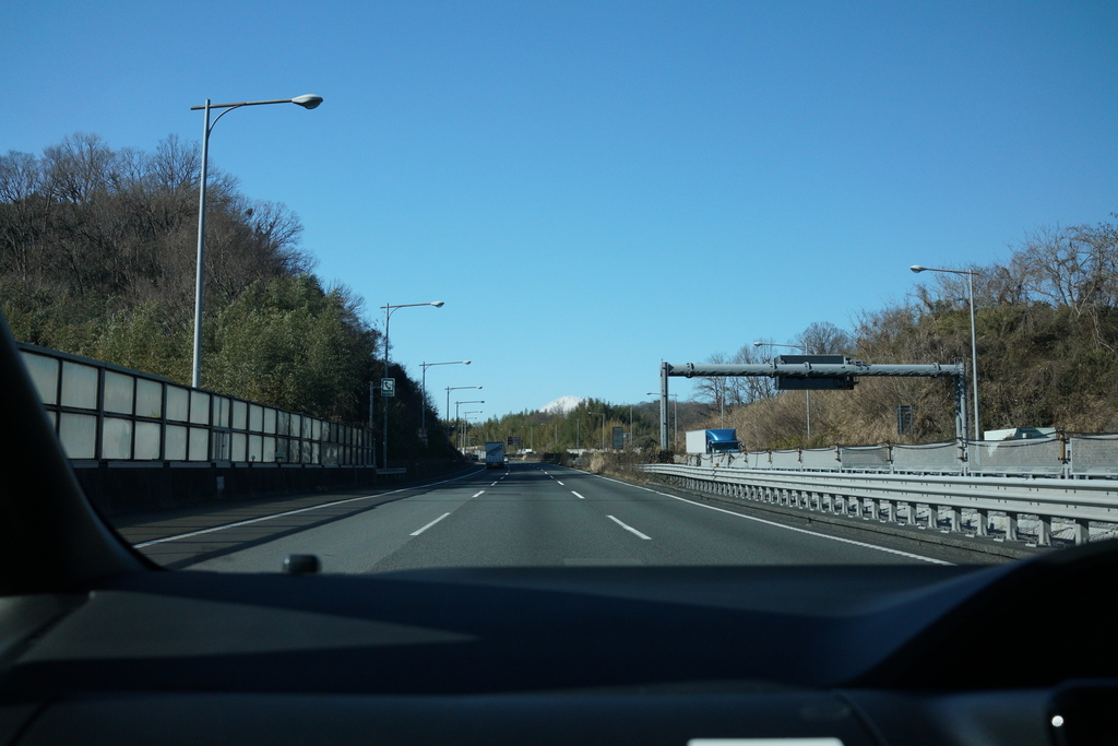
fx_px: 1087
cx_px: 559
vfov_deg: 37.9
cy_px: 373
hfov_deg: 54.4
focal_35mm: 35
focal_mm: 35
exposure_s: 1/1600
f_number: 8
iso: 1600
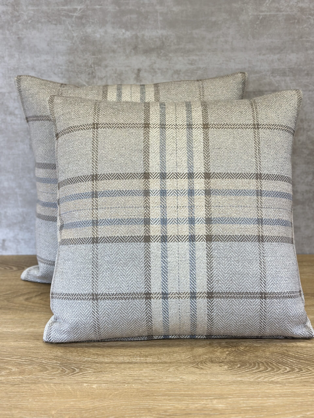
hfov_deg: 30.3
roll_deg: +0.7
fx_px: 581
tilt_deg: -18.7
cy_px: 209
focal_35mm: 48
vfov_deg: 39.7
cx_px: 157
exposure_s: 1/193
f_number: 1.78
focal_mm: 6.86
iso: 80
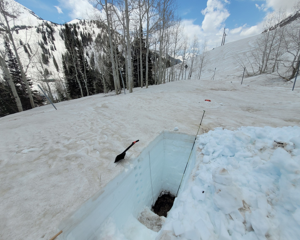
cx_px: 151
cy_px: 121
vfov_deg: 88.0
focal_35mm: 14
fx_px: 124
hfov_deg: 100.7
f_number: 2.2
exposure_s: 1/2760
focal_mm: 1.74
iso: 40
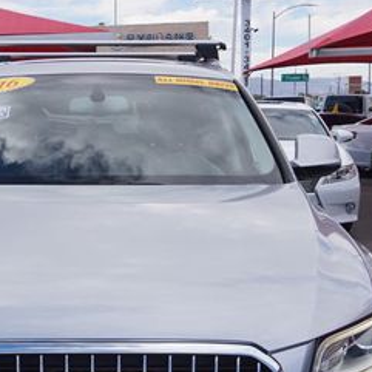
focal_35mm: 71
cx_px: 74
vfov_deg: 23.7
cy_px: 324
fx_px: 865
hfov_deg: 23.9
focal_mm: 21
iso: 100
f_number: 7.1
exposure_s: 1/250
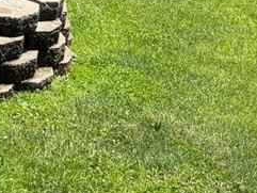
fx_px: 758
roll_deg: +0.1
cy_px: -133
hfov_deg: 16.6
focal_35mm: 102
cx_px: -179
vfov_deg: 13.3
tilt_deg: -10.8
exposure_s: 1/2169
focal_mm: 6.76
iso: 80
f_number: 1.78
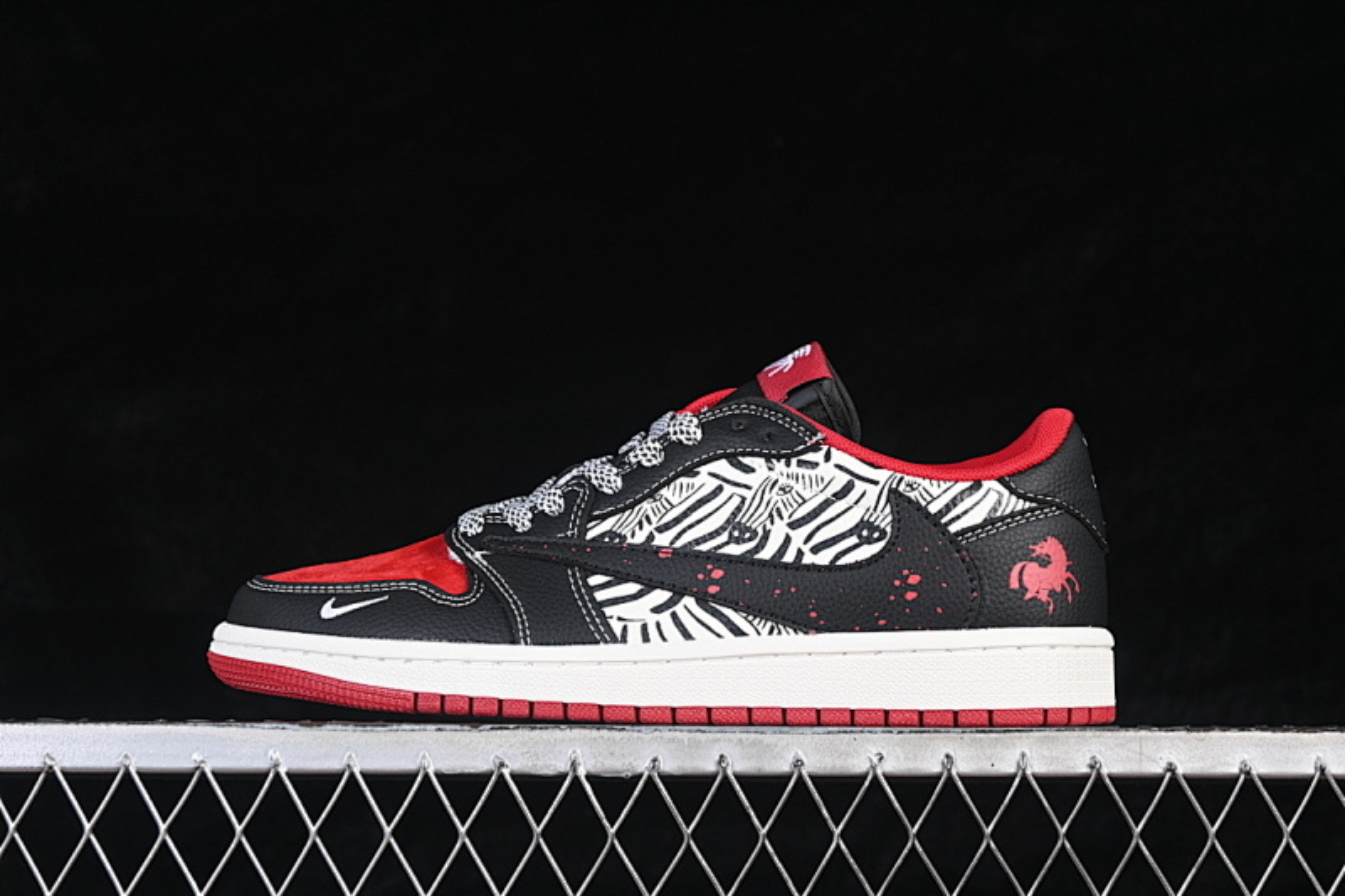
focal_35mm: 75
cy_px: 448
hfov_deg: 27.0
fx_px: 2801
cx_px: 672
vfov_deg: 18.2
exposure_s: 1/60
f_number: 6.3
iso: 160
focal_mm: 50
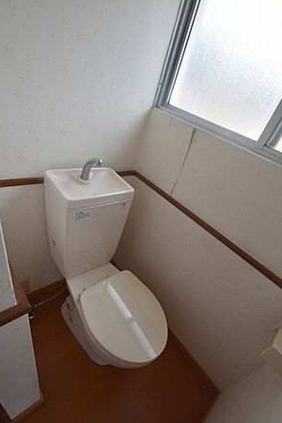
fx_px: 188
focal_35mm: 16
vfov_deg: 96.6
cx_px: 147
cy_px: 223
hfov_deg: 73.7
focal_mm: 10
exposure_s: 1/250
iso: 360
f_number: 5.6
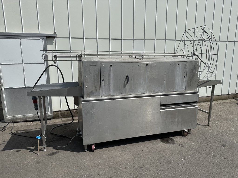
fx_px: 165
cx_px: 119
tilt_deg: -14.0
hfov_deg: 71.6
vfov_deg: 56.8
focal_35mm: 24
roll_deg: +0.0
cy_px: 89
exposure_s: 1/6623
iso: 80
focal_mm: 6.86
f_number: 1.78
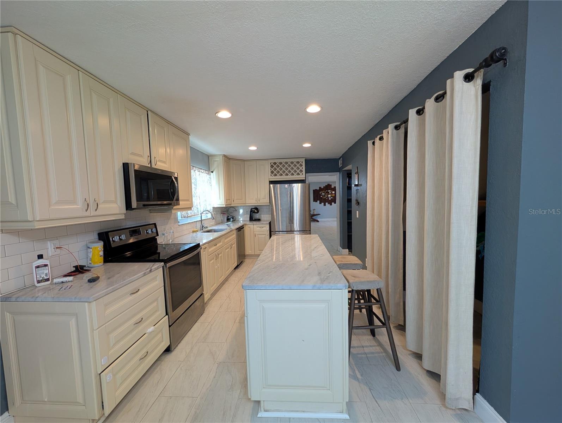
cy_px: 212
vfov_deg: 94.6
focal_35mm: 12
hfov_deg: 110.5
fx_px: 195
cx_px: 281
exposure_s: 1/60
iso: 77
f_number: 1.7
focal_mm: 2.02
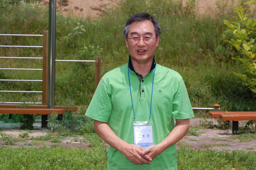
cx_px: 128
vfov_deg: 15.1
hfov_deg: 22.7
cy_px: 85
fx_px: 639
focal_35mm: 90
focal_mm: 60
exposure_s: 1/400
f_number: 10
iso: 200
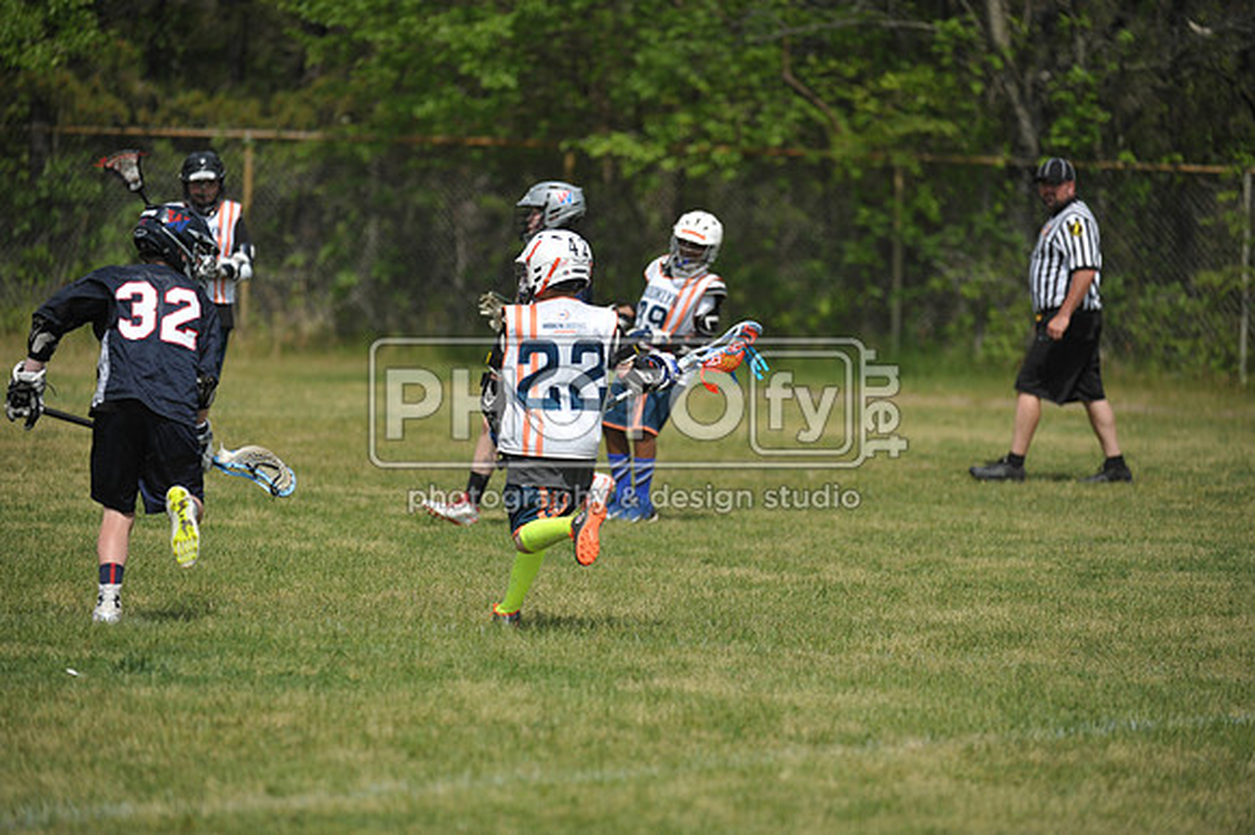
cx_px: 628
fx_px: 9407
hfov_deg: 7.6
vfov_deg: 5.1
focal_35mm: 270
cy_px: 418
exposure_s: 1/6400
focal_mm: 270
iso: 640
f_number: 4
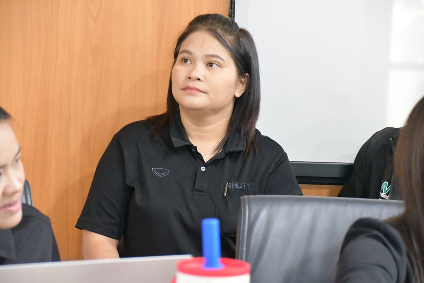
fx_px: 1767
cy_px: 142
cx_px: 212
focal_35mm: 150
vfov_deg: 9.2
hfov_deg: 13.7
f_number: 5.6
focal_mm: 100
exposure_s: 1/125
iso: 12800
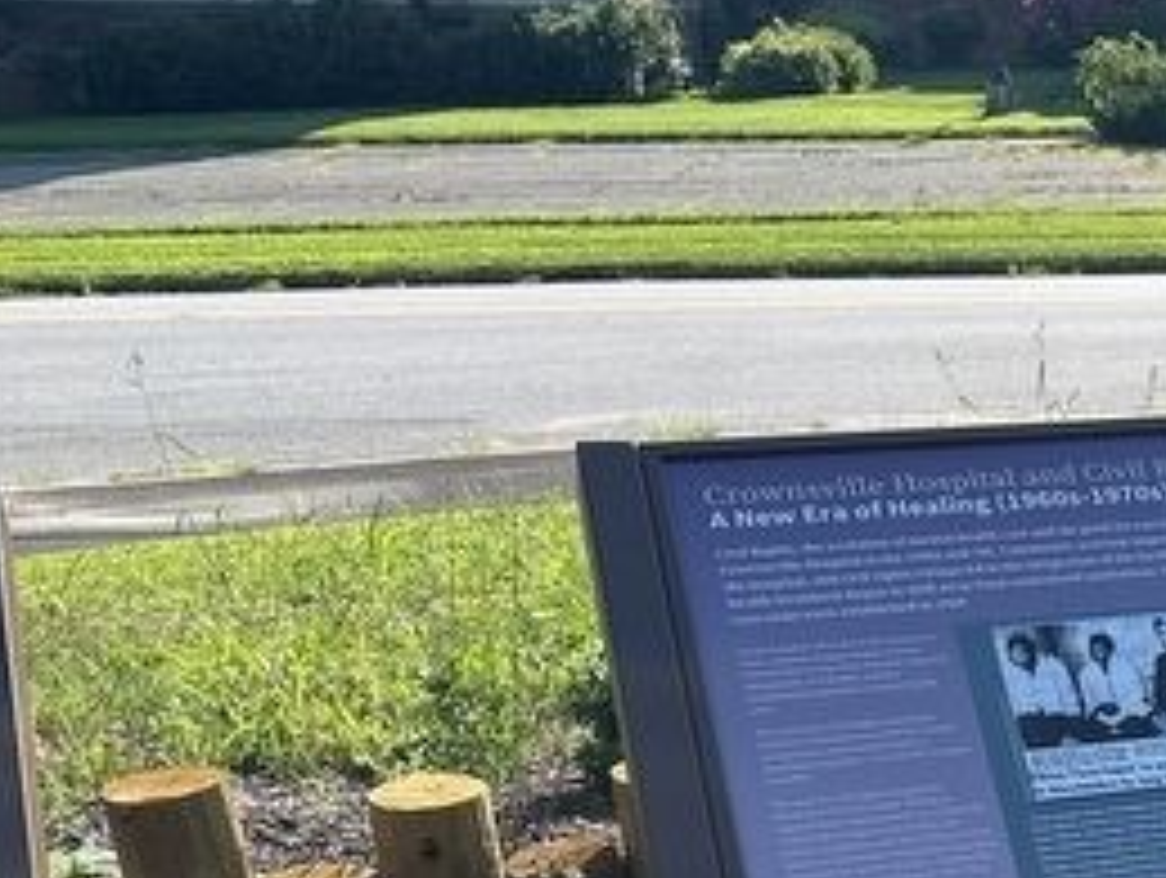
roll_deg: -1.3
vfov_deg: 18.9
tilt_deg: -21.3
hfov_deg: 22.7
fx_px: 2496
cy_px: 1027
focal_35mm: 74
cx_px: 1621
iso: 80
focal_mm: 6.86
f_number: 1.78
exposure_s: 1/1812
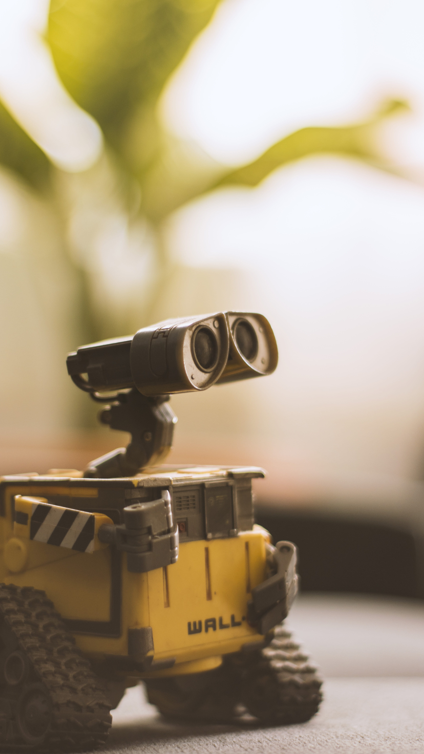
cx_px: 184
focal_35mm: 82
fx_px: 1639
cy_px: 391
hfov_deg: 14.7
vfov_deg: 25.9
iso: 125
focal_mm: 50
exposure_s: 1/80
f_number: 1.8
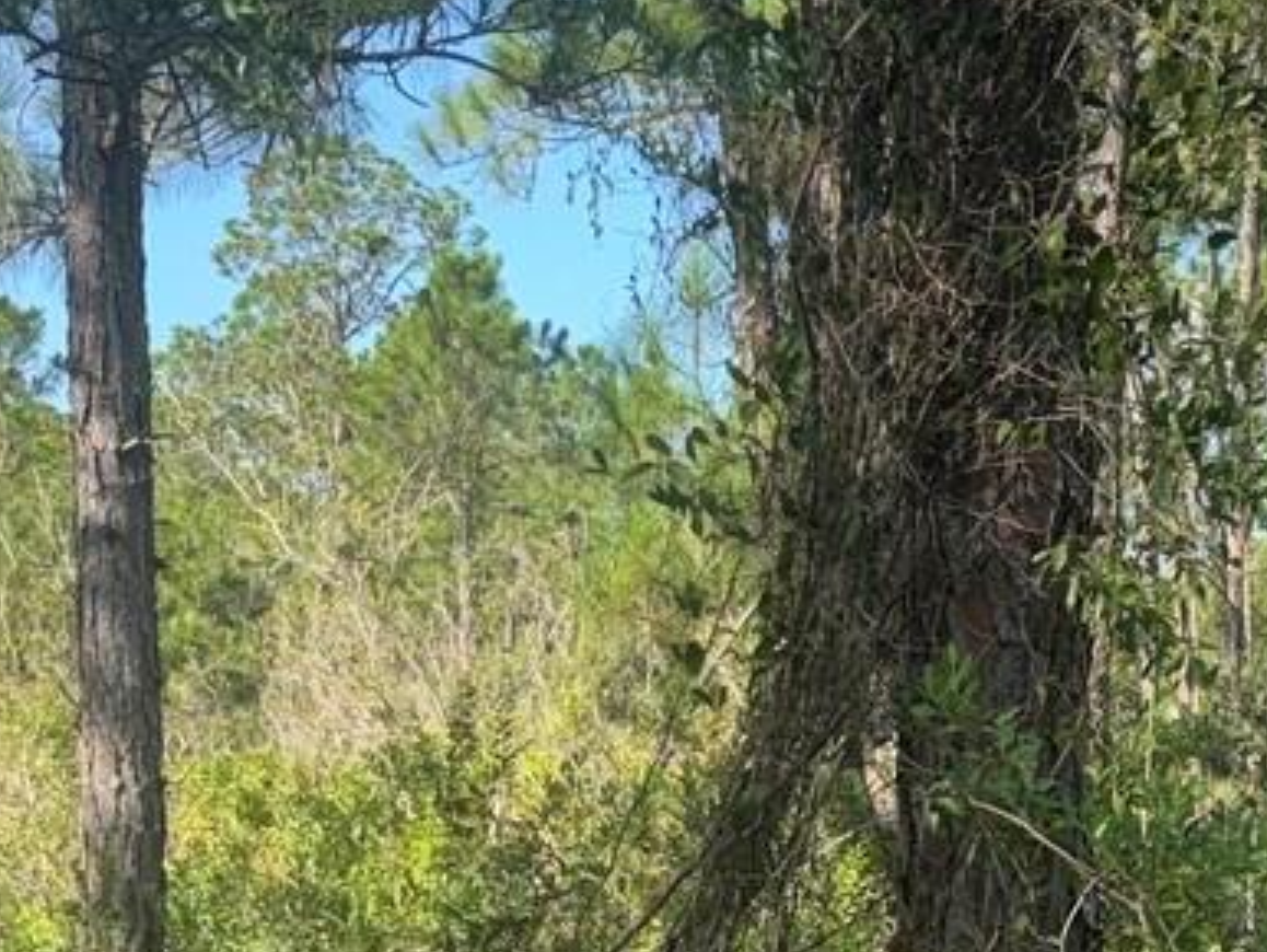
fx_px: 3699
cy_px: 1088
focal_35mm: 101
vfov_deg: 14.3
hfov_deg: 19.4
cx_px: 886
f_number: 1.6
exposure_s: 1/758
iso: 50
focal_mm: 5.96
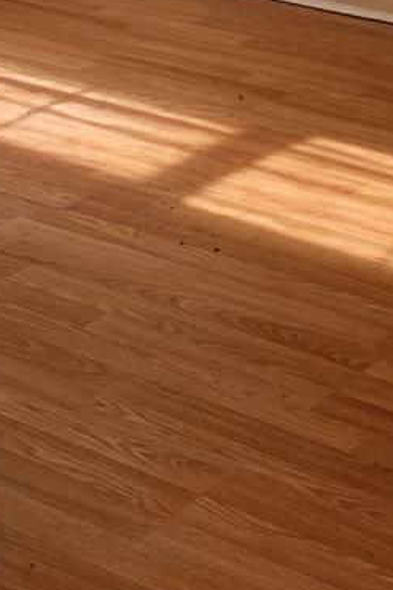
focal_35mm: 112
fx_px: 1836
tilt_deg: -12.8
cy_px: -111
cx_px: 234
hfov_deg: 12.2
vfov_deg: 17.4
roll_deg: +1.7
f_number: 1.8
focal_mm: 4.25
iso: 32
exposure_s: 1/122
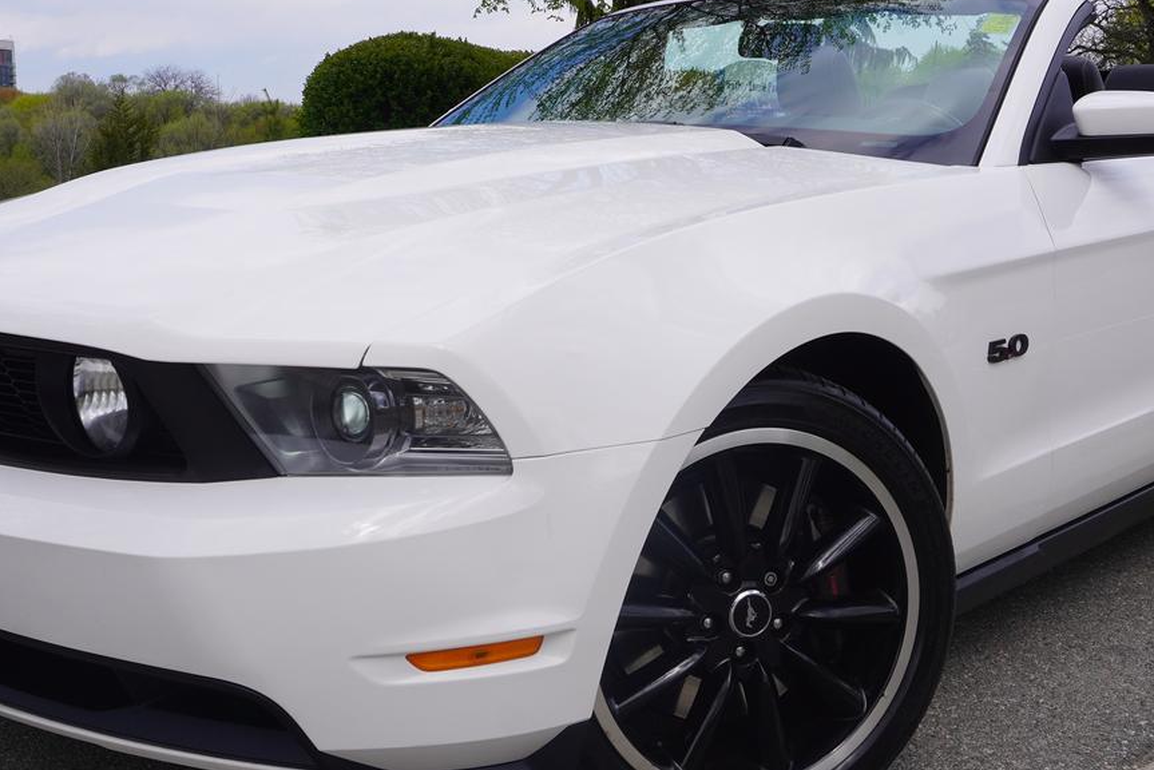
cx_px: 598
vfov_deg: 28.8
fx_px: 1499
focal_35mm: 47
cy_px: 357
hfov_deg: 42.1
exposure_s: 1/160
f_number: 10
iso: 100
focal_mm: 21
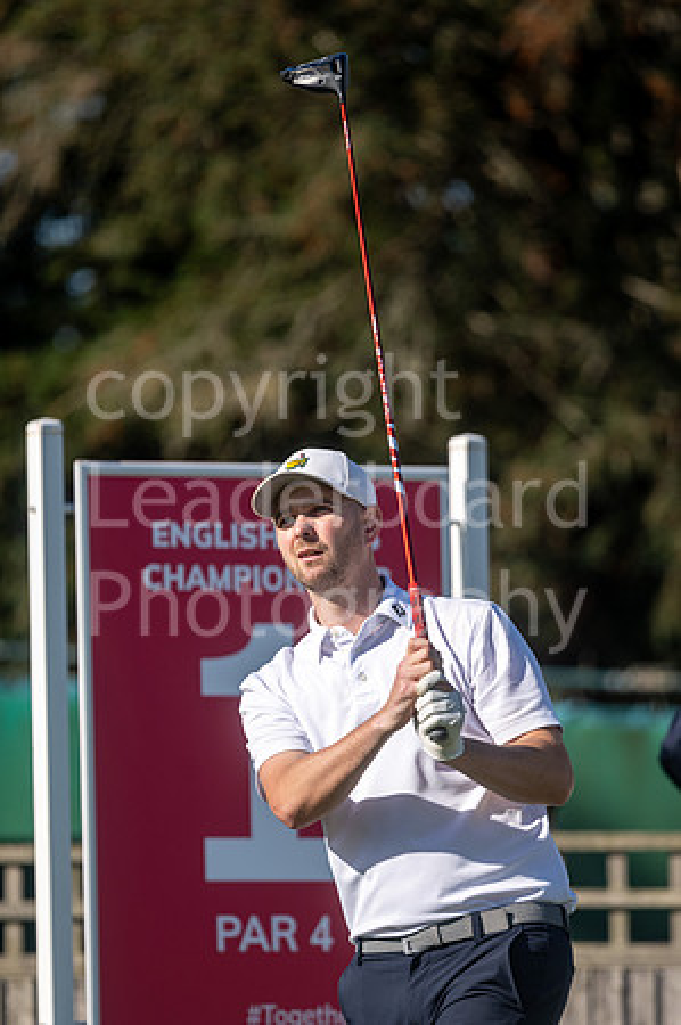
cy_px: 512
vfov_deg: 4.6
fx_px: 12797
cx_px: 340
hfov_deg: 3.0
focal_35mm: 450
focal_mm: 300
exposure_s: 1/2000
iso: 200
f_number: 4
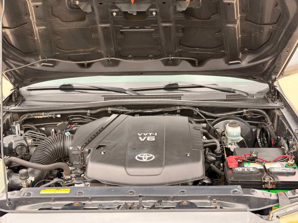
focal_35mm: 48
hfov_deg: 39.7
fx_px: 413
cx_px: 149
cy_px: 112
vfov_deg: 30.3
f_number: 1.78
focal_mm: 6.76
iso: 64
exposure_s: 1/229
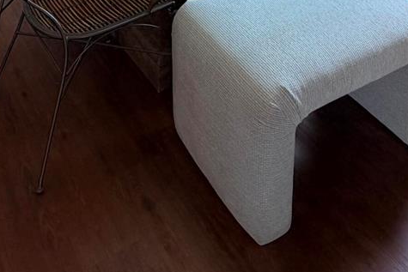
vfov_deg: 21.8
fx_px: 555
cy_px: -161
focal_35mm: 49
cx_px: 212
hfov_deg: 40.3
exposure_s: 1/121
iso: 64
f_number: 2.2
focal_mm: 2.22
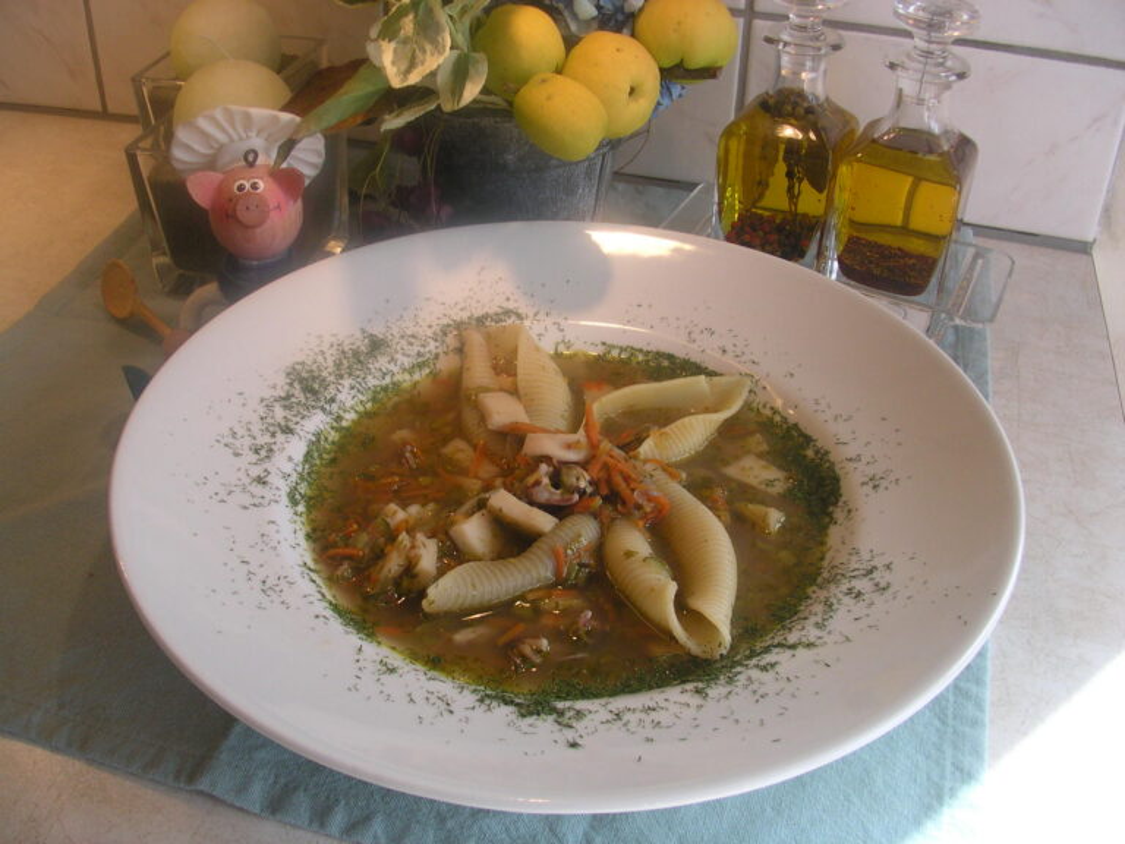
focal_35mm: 37
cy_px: 422
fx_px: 1202
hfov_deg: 50.1
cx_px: 562
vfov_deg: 38.7
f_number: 2.7
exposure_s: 1/131
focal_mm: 5.6
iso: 100
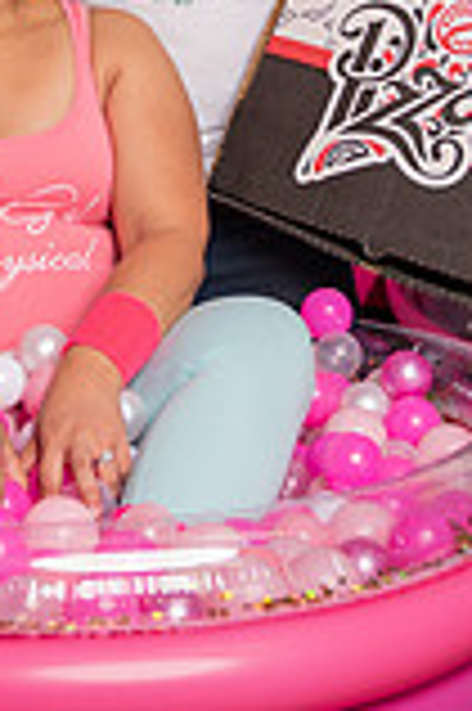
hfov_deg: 14.0
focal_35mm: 97
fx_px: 1912
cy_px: -40
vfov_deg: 20.2
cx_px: 144
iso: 50
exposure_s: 1/60
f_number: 3.2
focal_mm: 34
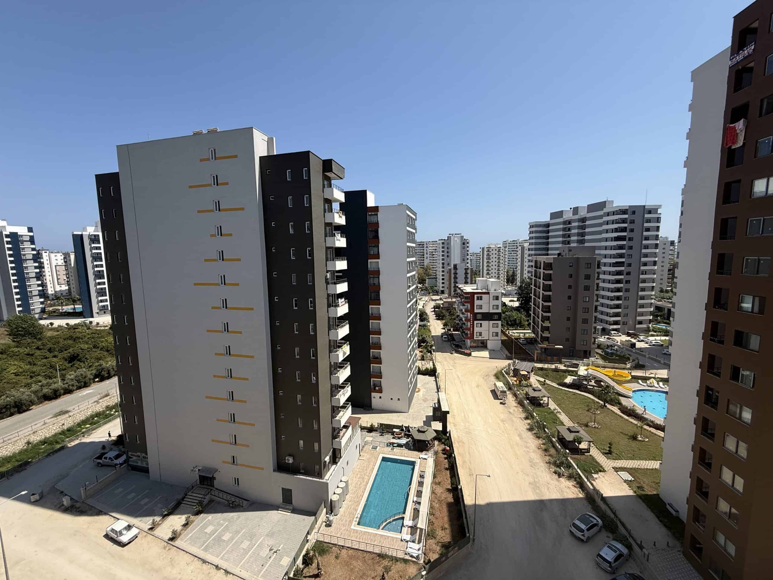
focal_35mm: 14
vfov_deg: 85.7
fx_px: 313
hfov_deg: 102.1
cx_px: 386
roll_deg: +1.8
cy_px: 290
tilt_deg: -6.3
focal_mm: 2.22
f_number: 2.2
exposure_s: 1/2506
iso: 50
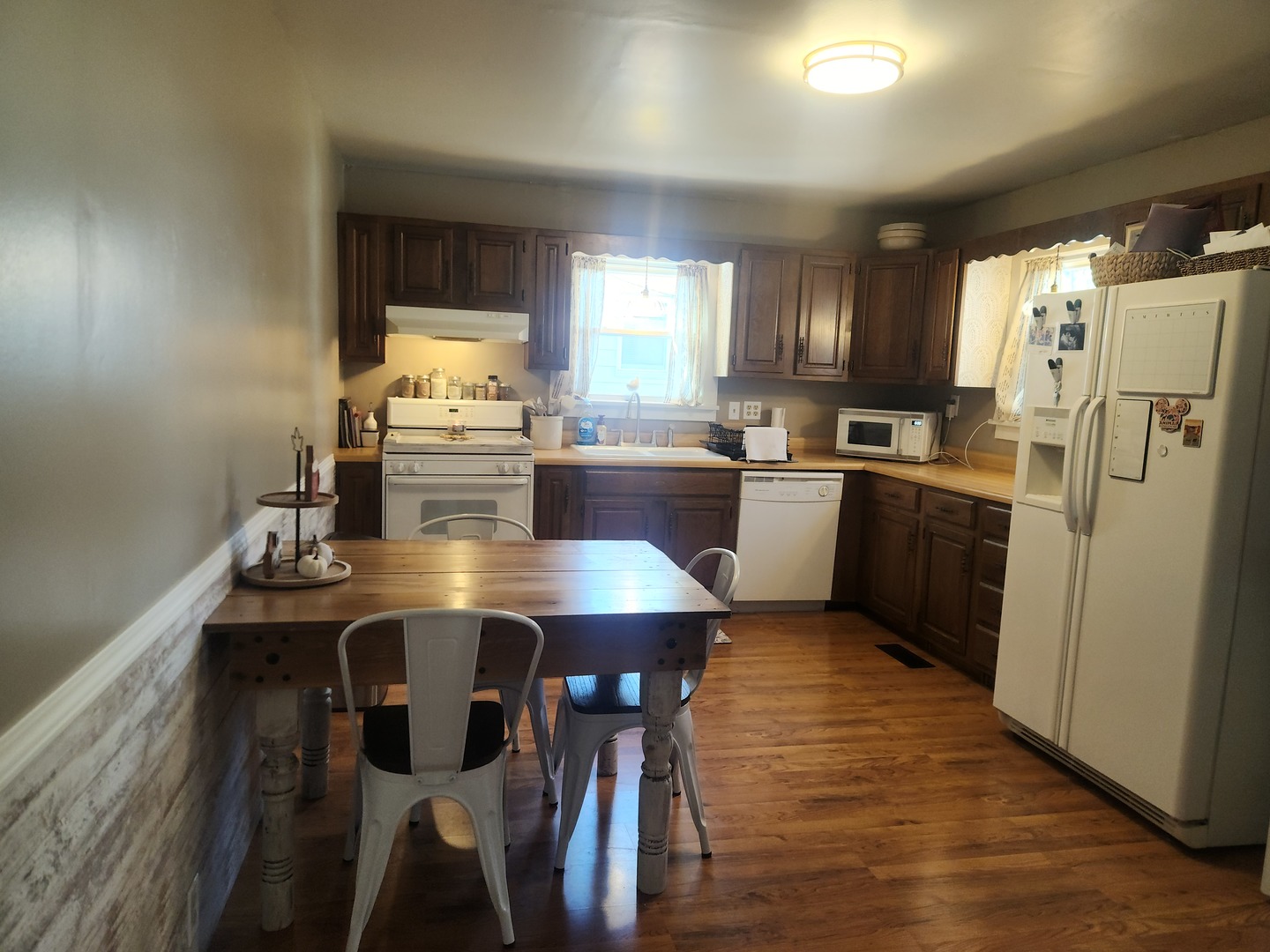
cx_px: 635
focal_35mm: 23
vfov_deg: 58.9
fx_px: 844
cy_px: 476
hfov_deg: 73.9
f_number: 1.8
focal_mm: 5.4
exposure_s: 1/60
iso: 125
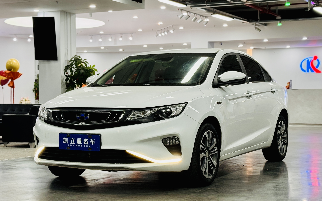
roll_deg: +0.0
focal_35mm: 51
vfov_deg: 25.3
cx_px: 161
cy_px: 107
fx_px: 448
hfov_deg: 39.6
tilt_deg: -0.9
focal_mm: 6.76
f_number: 1.78
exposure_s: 1/50
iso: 50
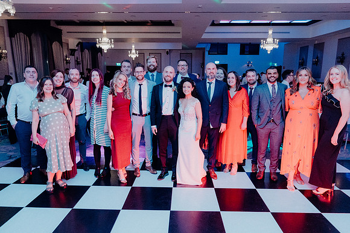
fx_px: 240
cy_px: 116
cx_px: 175
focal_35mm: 25
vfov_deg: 52.0
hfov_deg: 72.3
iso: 2500
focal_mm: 24
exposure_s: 1/160
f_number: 3.5
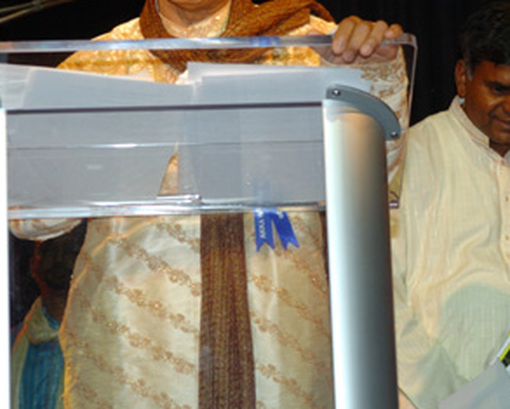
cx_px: 374
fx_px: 2387
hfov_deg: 12.2
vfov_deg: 9.8
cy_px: 159
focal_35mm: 158
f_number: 4.5
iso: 400
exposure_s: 1/50
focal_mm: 55
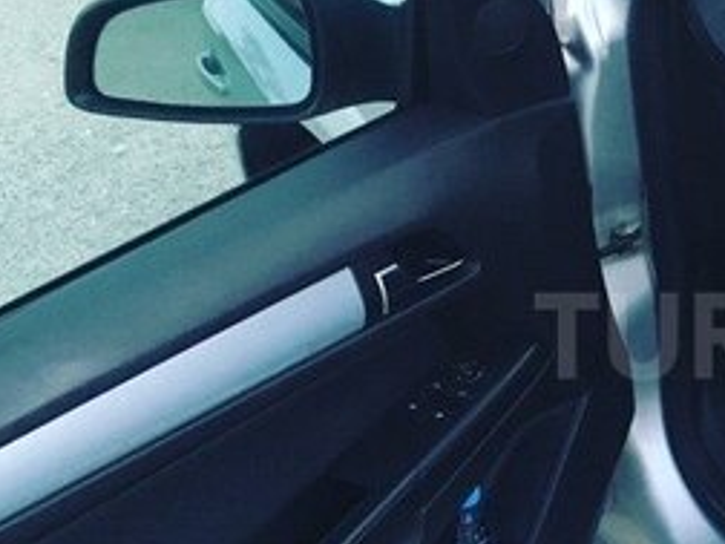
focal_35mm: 76
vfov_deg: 19.4
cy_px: 337
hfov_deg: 23.8
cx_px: 829
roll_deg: +6.8
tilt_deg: -31.6
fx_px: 1592
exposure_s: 1/17
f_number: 2.2
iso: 200
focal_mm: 4.15
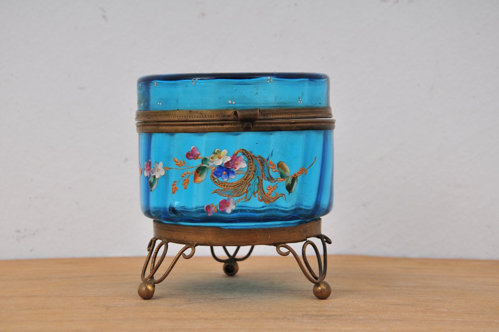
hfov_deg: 21.9
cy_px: 166
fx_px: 1287
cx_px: 250
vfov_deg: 14.7
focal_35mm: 93
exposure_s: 1/200
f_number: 8
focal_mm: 62
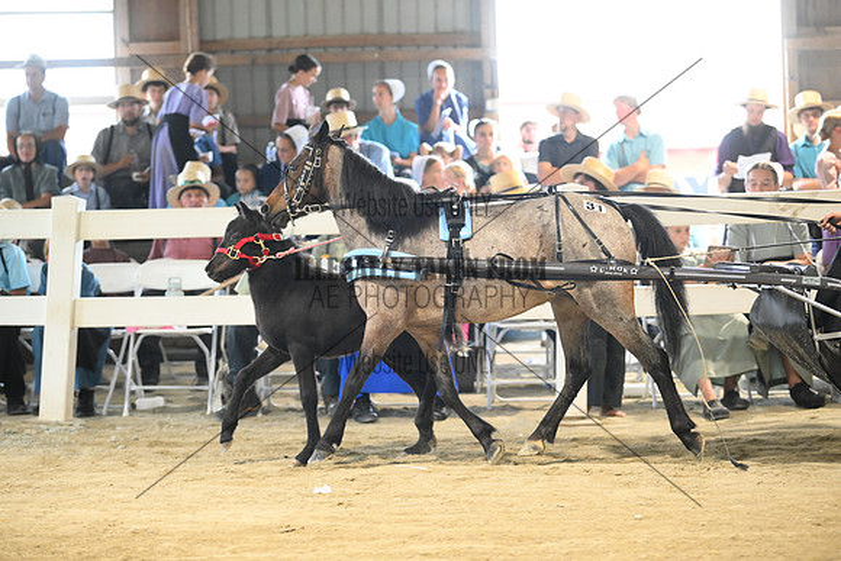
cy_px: 280
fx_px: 1823
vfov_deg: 17.5
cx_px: 420
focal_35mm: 78
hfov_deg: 26.0
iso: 6400
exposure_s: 1/487
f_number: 3.2
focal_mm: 78
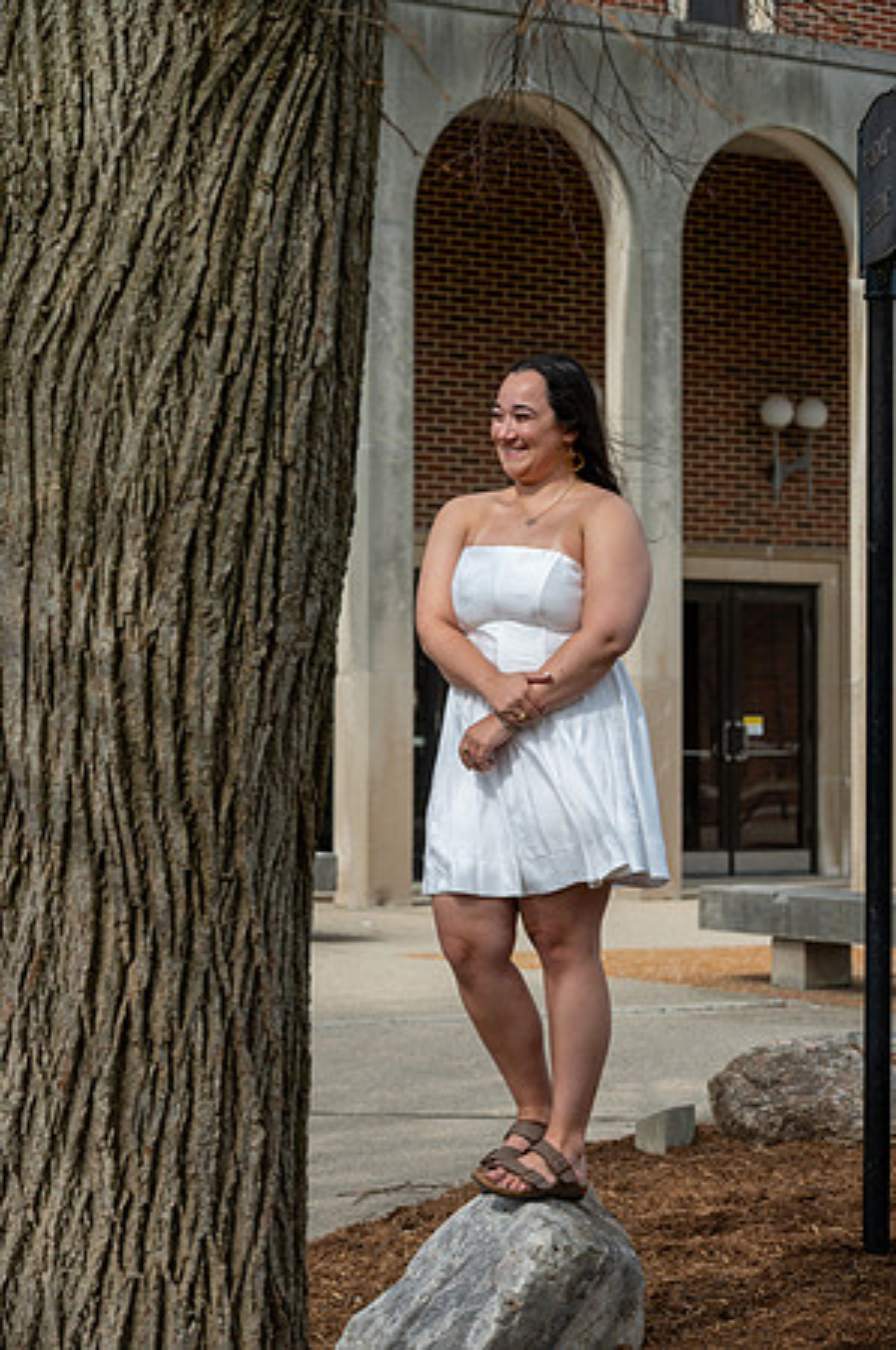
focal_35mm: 98
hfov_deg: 13.9
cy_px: 675
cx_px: 448
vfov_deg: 20.8
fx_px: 3667
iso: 125
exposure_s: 1/250
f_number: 6.3
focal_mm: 98
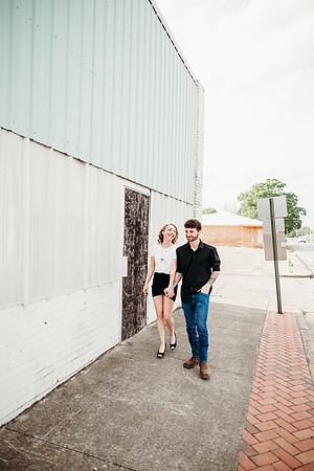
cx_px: 157
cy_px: 236
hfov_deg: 53.1
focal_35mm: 24
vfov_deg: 73.7
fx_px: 314
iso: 100
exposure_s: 1/640
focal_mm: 24
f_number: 2.8
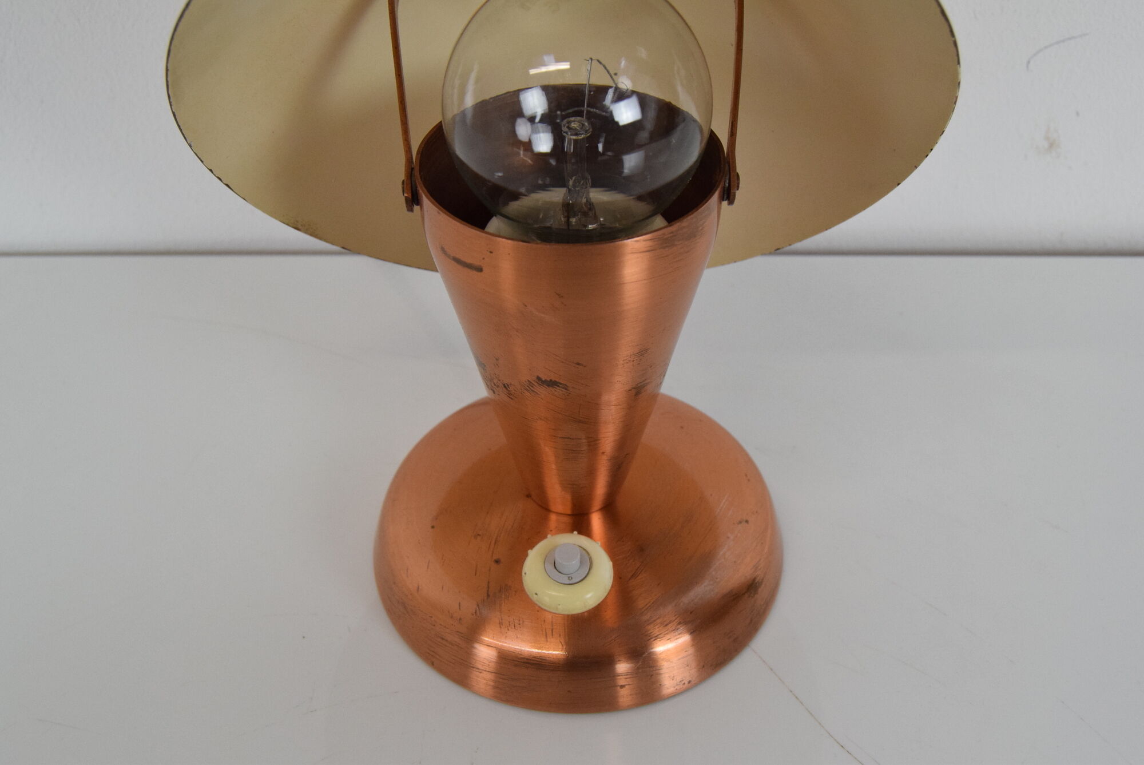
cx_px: 572
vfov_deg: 32.0
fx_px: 1336
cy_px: 382
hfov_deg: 46.4
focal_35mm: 42
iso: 1600
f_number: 8
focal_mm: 28
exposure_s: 1/250
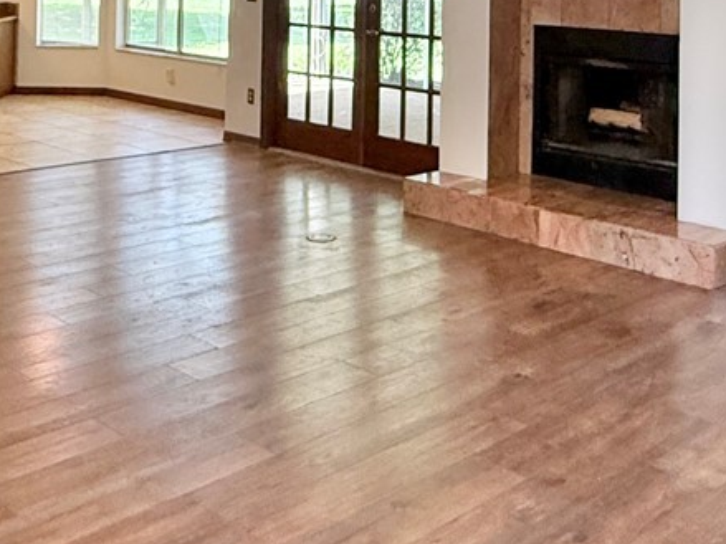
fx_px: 1069
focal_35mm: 51
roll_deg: -0.6
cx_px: 392
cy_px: -63
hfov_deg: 37.5
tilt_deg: +1.0
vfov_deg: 26.2
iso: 250
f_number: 2.2
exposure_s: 1/120
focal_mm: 2.22
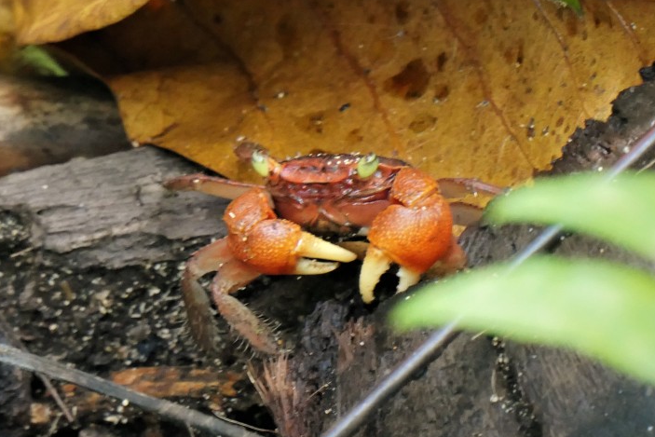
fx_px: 14903
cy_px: 231
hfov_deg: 2.5
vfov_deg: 1.7
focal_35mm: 819
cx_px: 334
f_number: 6.4
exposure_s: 1/40
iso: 1600
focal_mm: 132
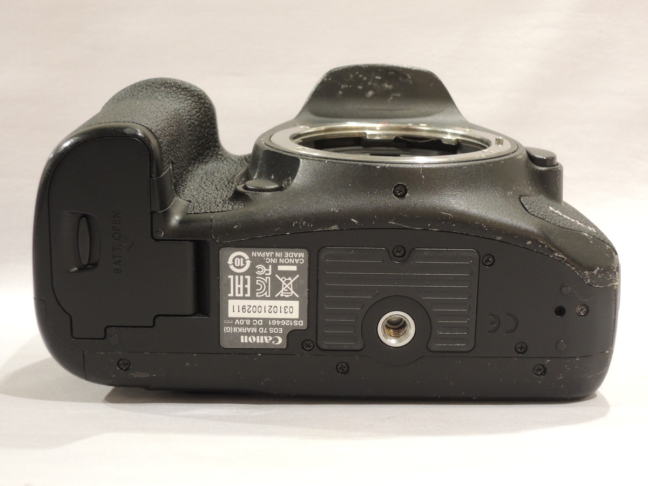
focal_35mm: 62
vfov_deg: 23.7
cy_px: 243
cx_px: 324
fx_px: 1161
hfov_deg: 31.2
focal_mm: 11.1
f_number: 4.2
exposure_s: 1/40
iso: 400
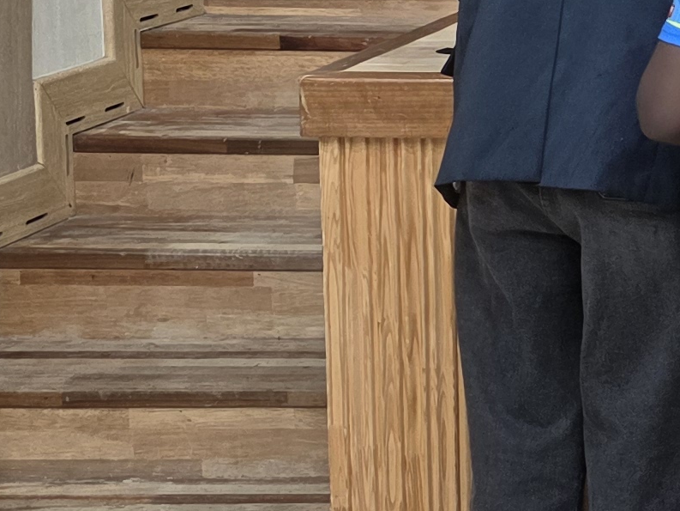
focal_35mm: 116
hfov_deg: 14.4
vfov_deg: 12.6
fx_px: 2279
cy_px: 1
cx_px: 1311
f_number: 1.7
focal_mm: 6.3
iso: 160
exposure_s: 1/120
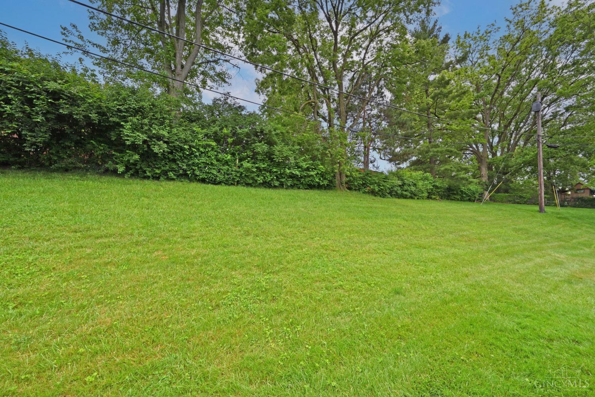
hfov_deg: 104.3
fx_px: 231
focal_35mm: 14
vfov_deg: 81.2
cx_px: 298
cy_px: 198
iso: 200
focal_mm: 14
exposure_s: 1/160
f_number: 11
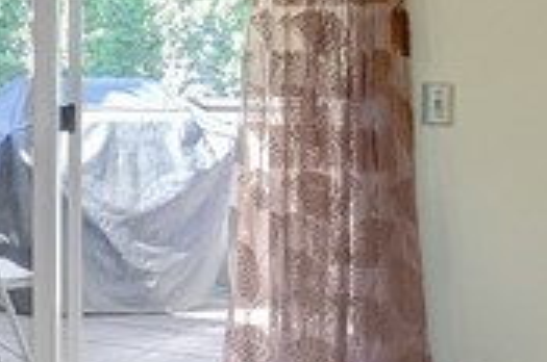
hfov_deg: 17.2
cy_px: 114
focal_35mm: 87
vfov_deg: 15.6
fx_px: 1319
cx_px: -539
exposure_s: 1/20
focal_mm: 14
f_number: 8
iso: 400
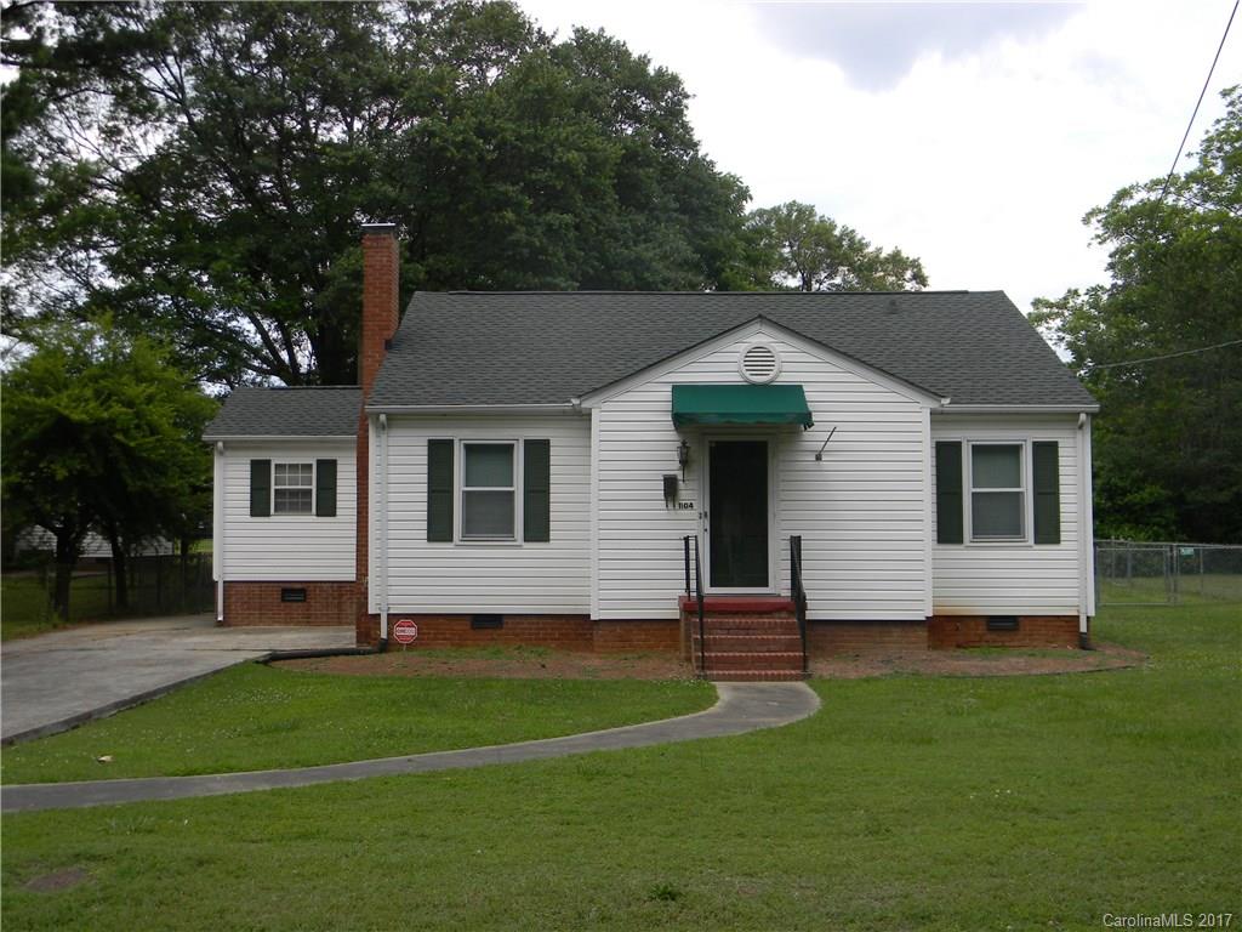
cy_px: 466
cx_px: 621
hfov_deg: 45.8
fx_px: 1471
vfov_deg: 35.1
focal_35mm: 41
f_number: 3.8
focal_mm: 7.3
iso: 80
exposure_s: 1/414
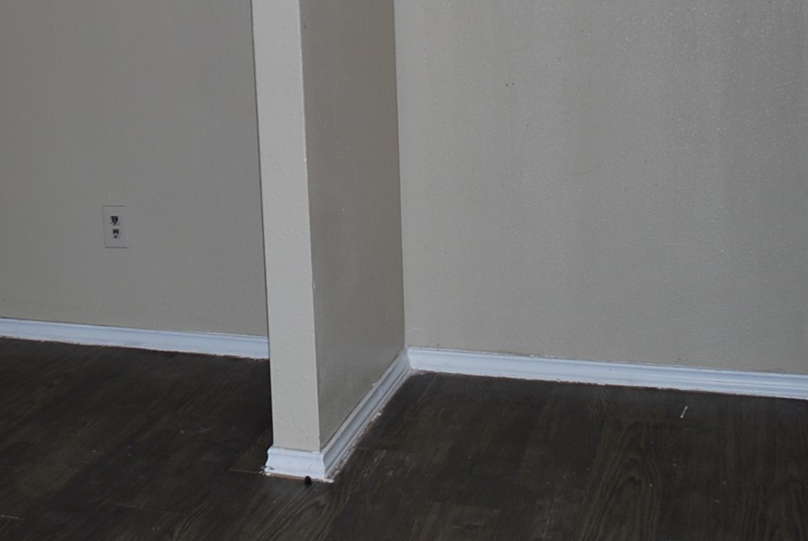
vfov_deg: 23.7
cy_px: 9
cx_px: 172
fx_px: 1236
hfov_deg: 35.2
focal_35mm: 55
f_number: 3.5
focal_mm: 18
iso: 200
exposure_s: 1/60
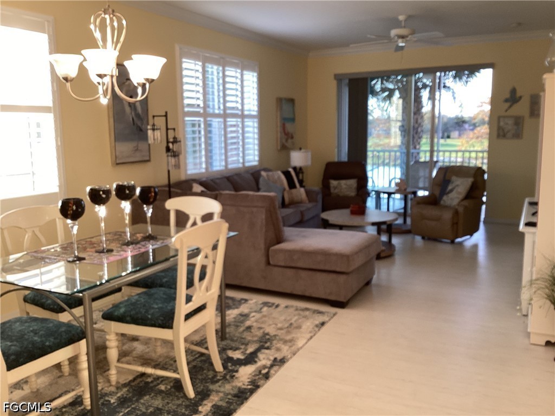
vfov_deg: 45.4
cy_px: 208
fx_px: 497
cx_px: 278
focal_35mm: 31
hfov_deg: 58.4
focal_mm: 3.3
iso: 64
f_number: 2.4
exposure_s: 1/60
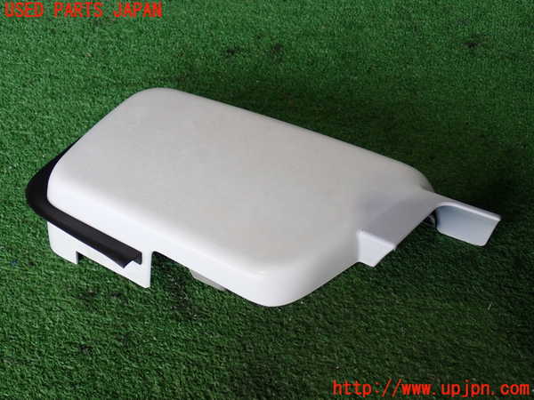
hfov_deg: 45.8
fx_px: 632
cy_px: 200
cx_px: 267
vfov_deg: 35.1
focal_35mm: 41
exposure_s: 1/60
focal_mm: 7.31
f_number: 2.8
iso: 200
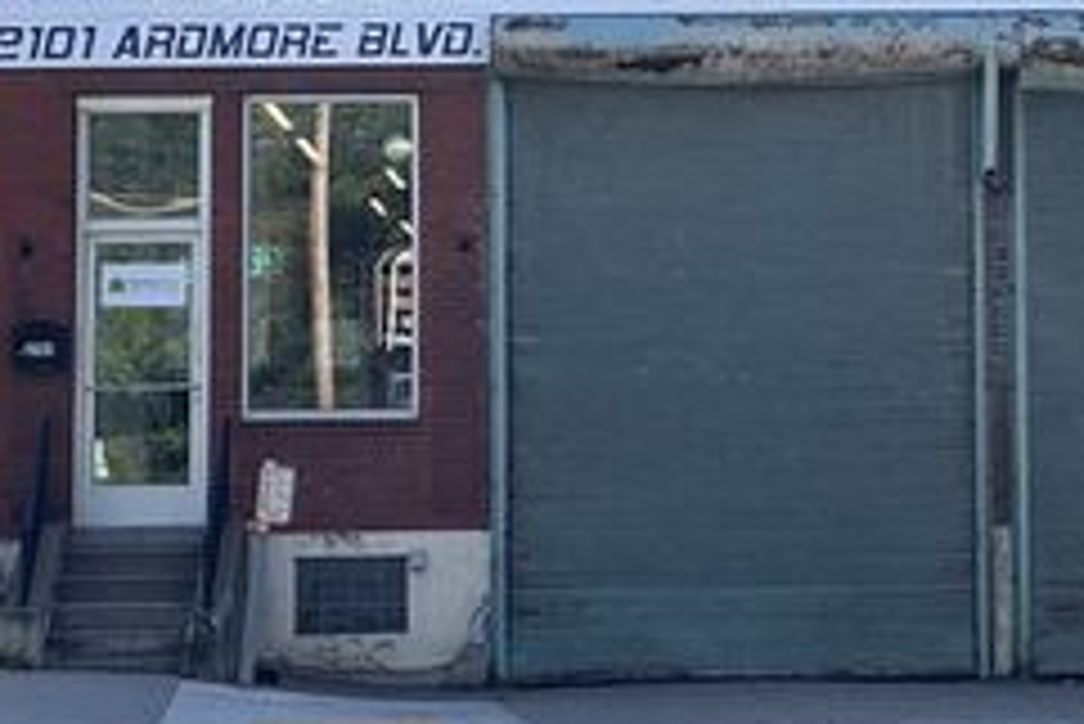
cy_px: 47
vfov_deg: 8.2
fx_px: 5001
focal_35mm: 166
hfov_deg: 12.3
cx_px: 873
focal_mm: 9
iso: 32
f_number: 2.8
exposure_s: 1/477
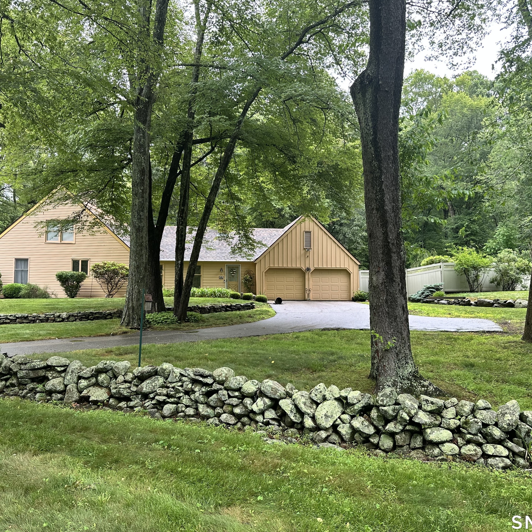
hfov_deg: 55.6
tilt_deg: +3.9
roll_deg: -0.2
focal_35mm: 29
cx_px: 256
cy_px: 262
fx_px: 504
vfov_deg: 55.6
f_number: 1.78
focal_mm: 6.86
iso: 80
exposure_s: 1/229
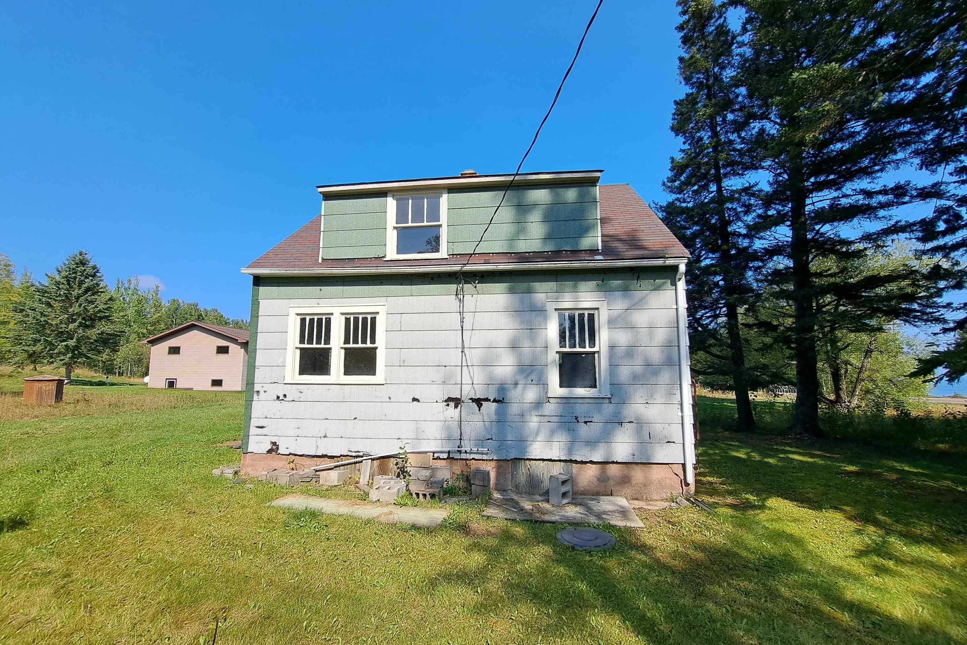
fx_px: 376
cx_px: 484
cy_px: 330
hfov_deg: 104.3
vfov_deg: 81.2
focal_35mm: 14
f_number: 2.2
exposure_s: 1/912
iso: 50
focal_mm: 1.74
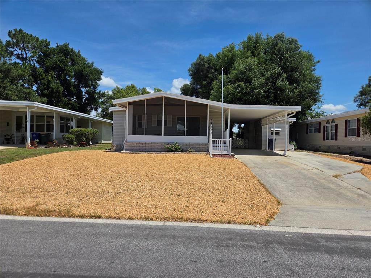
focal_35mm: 23
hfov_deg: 73.9
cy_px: 139
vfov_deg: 58.9
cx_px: 186
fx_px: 247
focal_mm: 5.4
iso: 80
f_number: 1.8
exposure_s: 1/7328
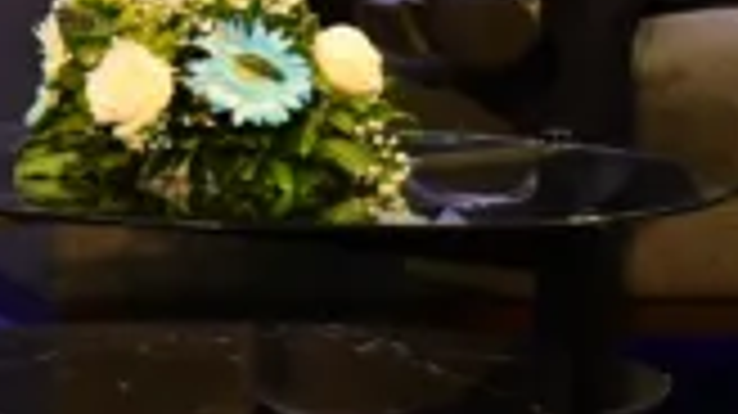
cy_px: -277
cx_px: -351
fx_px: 6669
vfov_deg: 3.5
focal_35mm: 341
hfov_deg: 6.3
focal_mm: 52
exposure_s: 1/400
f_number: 4
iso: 2000
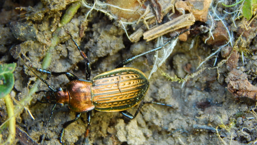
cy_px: 77
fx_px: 1050
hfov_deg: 14.0
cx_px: 128
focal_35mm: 154
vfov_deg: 7.9
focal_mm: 25.3
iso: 400
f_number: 4.9
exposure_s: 1/15
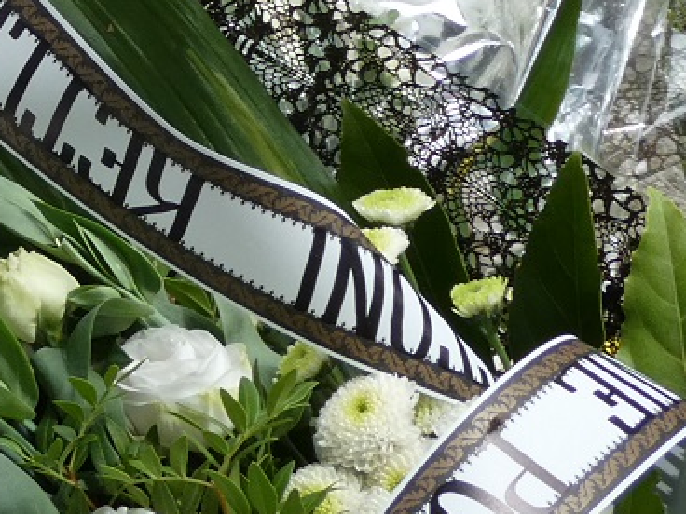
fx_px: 4657
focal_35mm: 235
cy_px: -419
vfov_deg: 6.2
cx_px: -744
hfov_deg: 8.0
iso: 80
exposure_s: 1/200
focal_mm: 9.6
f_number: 4.1
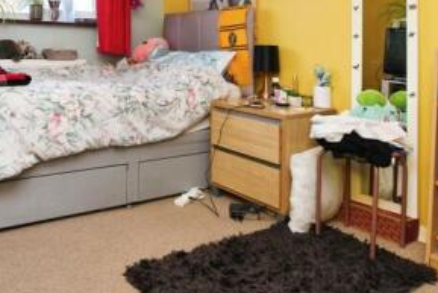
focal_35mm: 34
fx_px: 414
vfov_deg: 36.4
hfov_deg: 52.7
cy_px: 27
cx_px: 98
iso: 640
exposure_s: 1/60
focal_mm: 15
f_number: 10
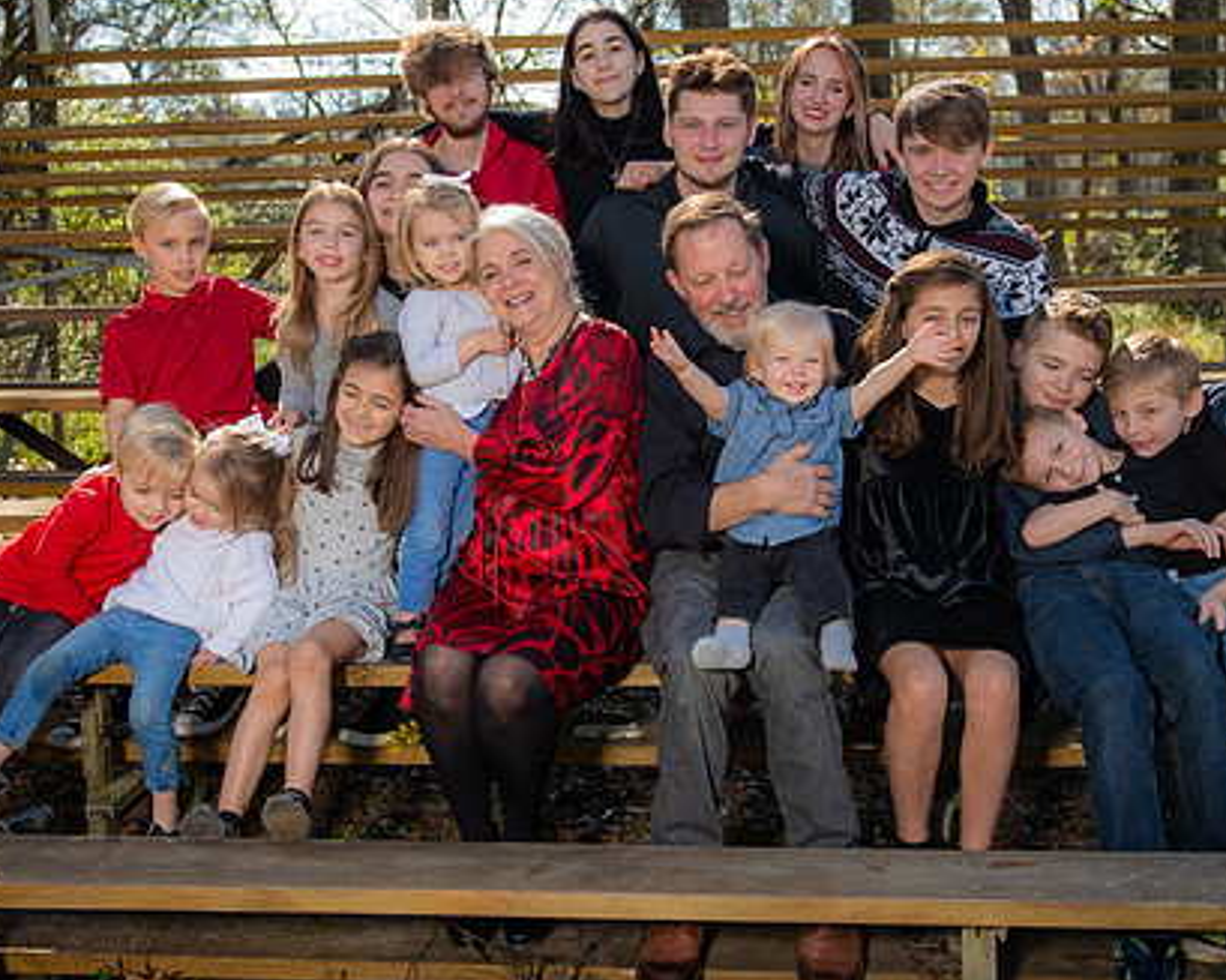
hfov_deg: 39.6
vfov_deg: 32.1
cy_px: 462
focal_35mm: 47
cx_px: 609
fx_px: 1705
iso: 50
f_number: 4
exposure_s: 1/250
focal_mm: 34
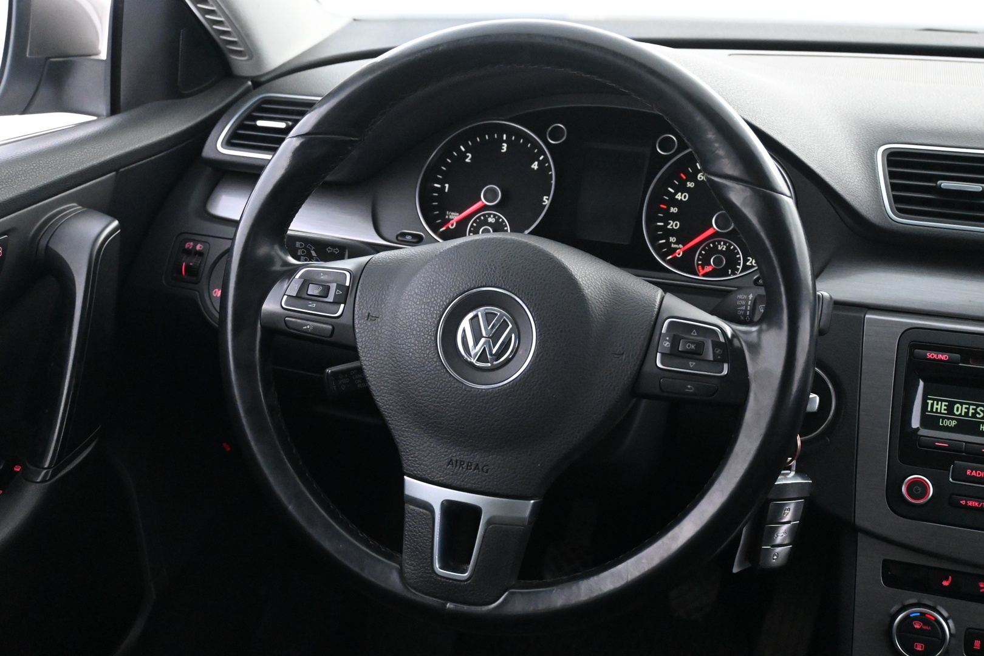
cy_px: 328
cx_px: 492
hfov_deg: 45.0
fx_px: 1189
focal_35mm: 44
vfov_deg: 30.8
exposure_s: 1/50
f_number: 4.8
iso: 6400
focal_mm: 29
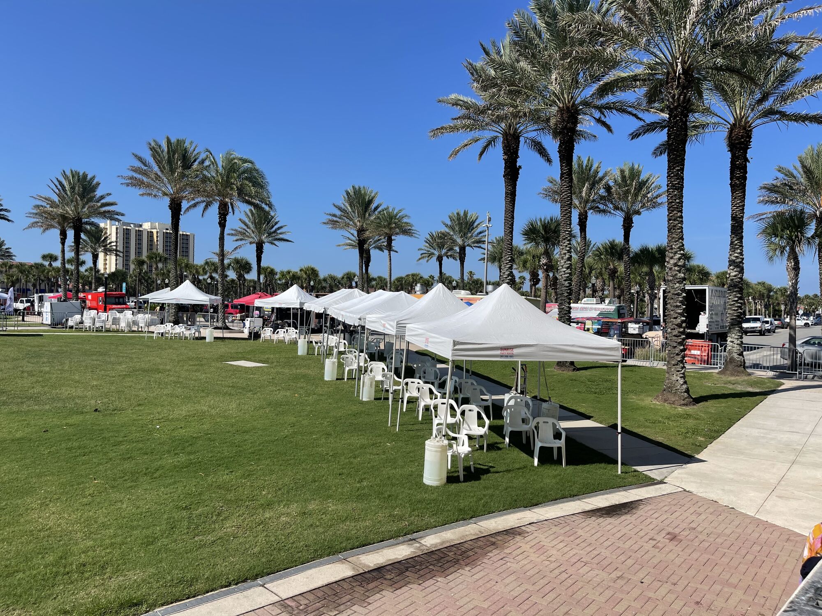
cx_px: 411
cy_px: 308
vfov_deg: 53.1
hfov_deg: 67.3
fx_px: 617
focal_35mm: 26
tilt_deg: -1.7
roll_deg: -1.9
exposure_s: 1/4202
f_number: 1.6
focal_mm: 5.1
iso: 32
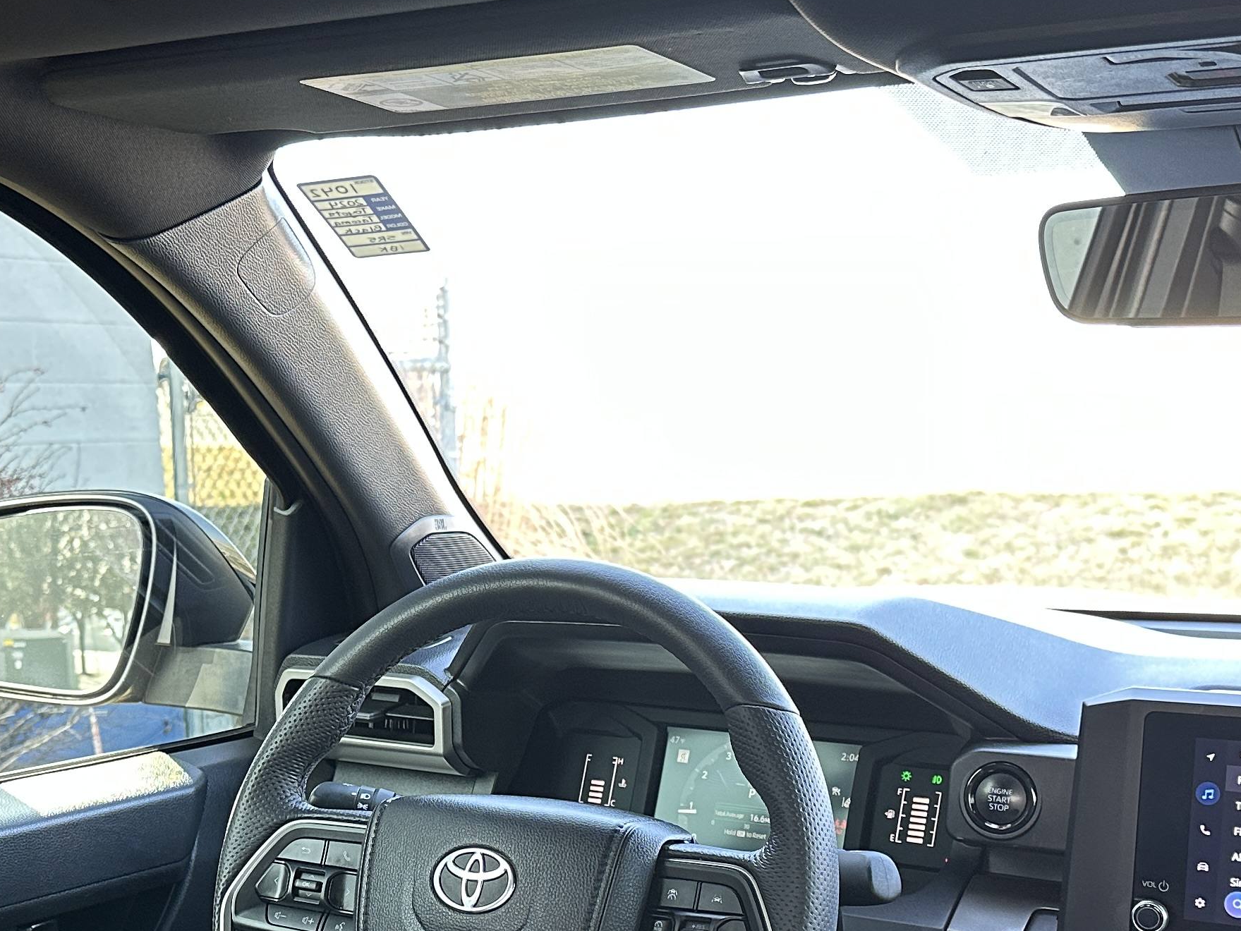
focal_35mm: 55
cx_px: 488
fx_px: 1972
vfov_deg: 26.1
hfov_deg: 34.8
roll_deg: +3.0
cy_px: 741
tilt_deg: -8.1
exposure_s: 1/60
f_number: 1.78
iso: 250
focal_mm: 6.86
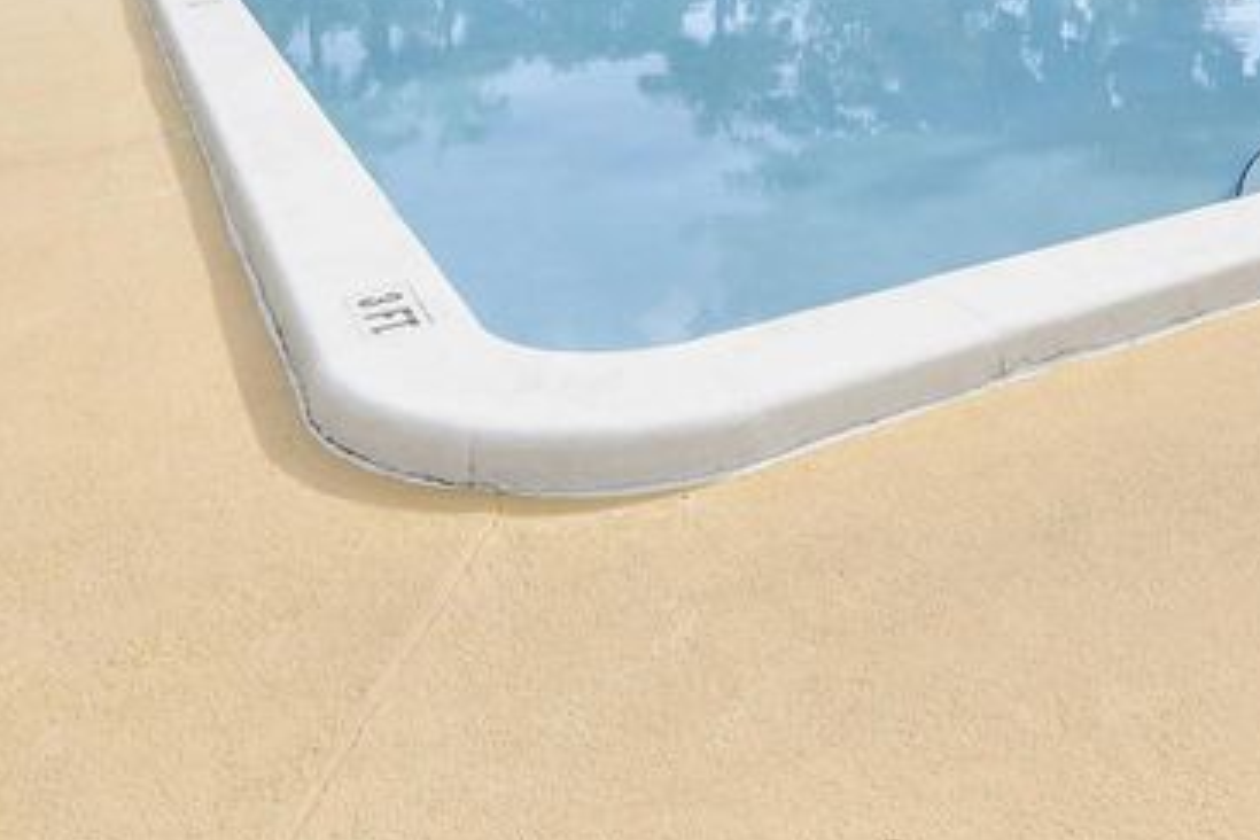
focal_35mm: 42
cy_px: -227
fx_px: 1470
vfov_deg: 27.2
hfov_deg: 43.8
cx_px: 1036
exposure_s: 1/80
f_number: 11
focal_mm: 10
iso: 100
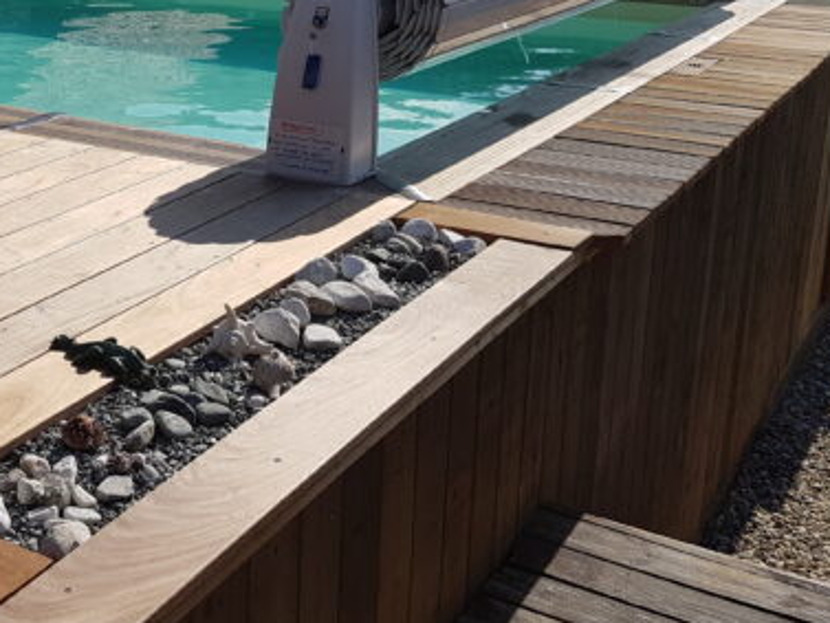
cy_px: 99
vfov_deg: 26.9
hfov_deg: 34.6
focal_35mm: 53
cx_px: 119
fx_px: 1271
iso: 40
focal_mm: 4.2
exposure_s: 1/4288
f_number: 1.7
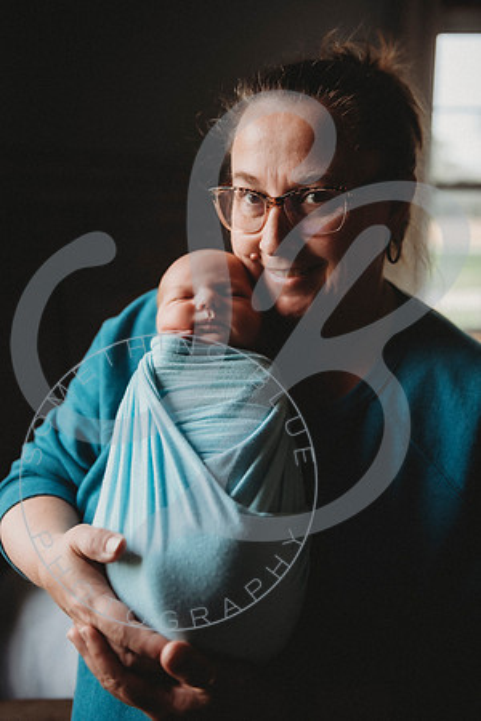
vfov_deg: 53.1
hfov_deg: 36.9
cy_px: 360
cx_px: 240
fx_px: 721
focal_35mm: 36
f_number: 2.8
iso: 200
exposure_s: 1/125
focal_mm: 36
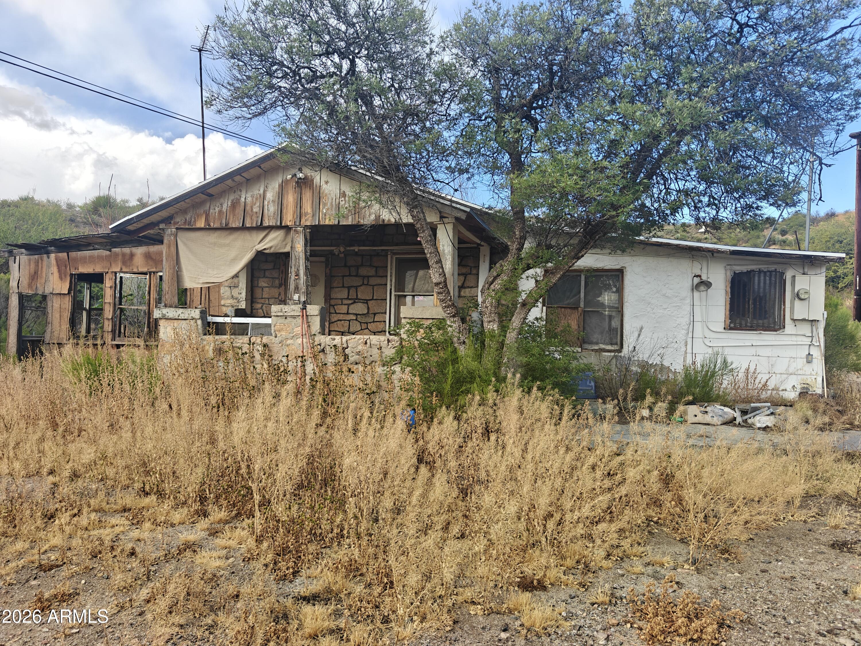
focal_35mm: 24
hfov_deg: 71.6
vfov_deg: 56.8
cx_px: 430
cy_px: 323
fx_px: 597
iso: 80
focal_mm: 5.59
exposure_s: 1/319
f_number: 1.8
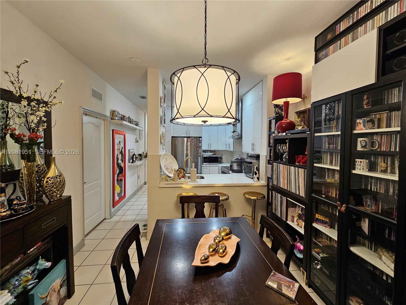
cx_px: 203
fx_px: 152
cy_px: 152
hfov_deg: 106.2
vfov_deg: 89.9
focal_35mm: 13
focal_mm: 2.2
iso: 160
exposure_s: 1/60
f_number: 2.2
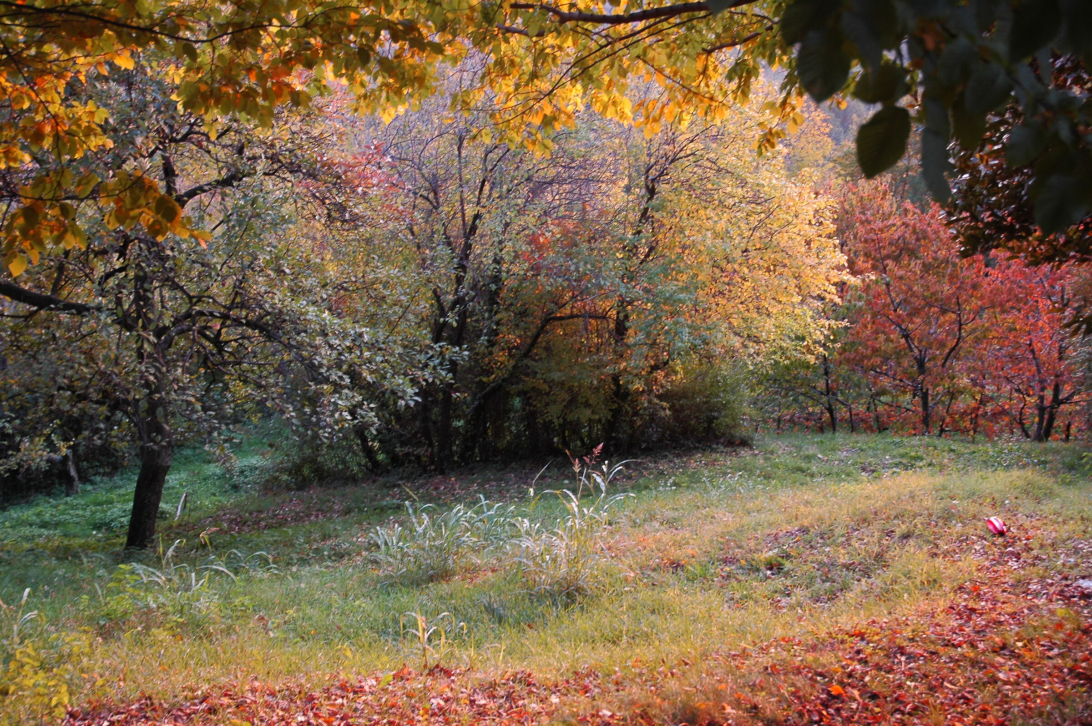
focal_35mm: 40
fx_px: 1227
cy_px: 363
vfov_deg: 33.0
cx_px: 546
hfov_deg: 48.0
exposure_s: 1/13
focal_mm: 27
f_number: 3.8
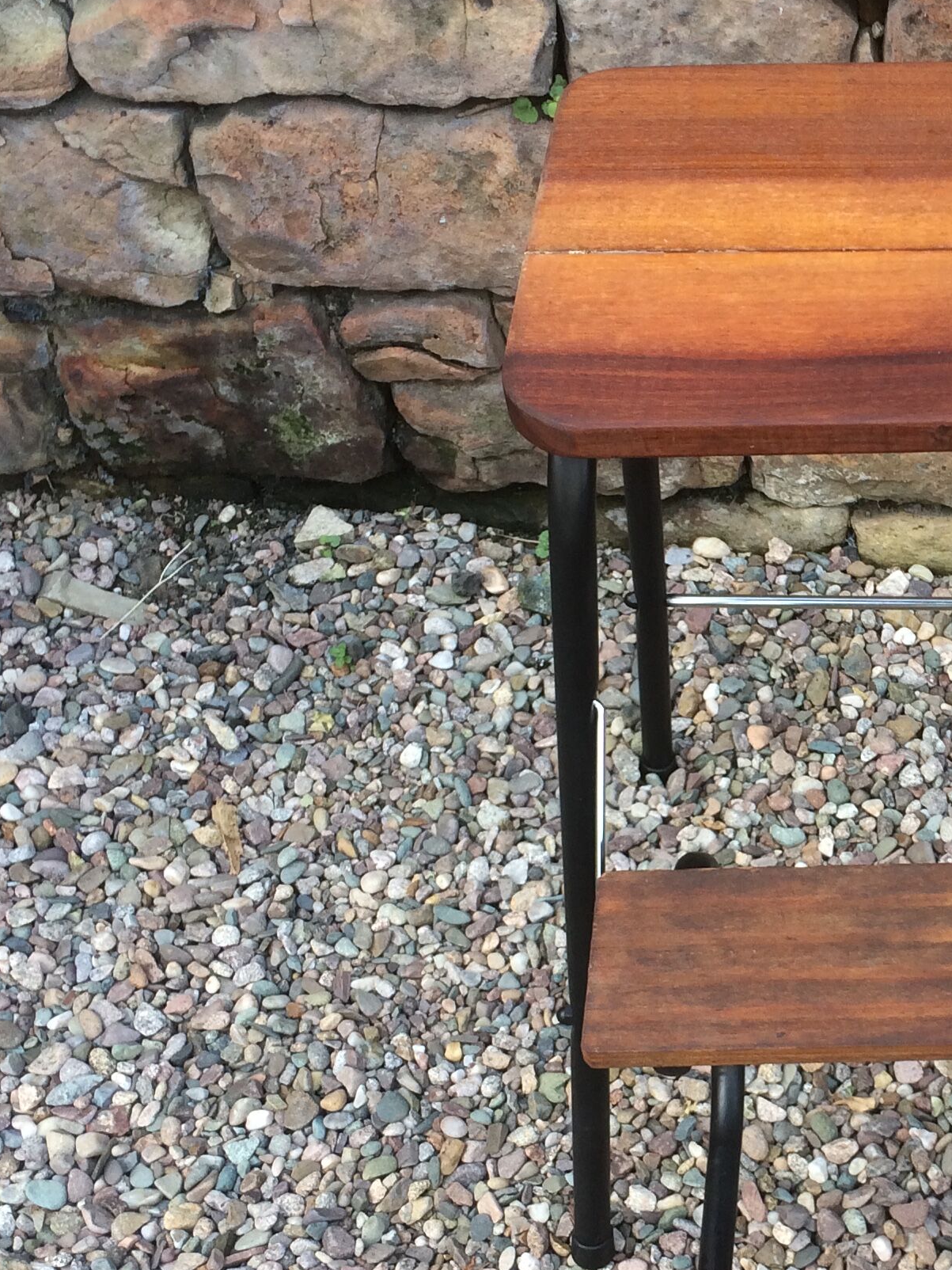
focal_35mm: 59
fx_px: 2163
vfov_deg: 32.6
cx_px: 915
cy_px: 755
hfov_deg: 23.9
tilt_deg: -46.6
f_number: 2.2
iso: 40
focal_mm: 4.15
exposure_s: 1/100
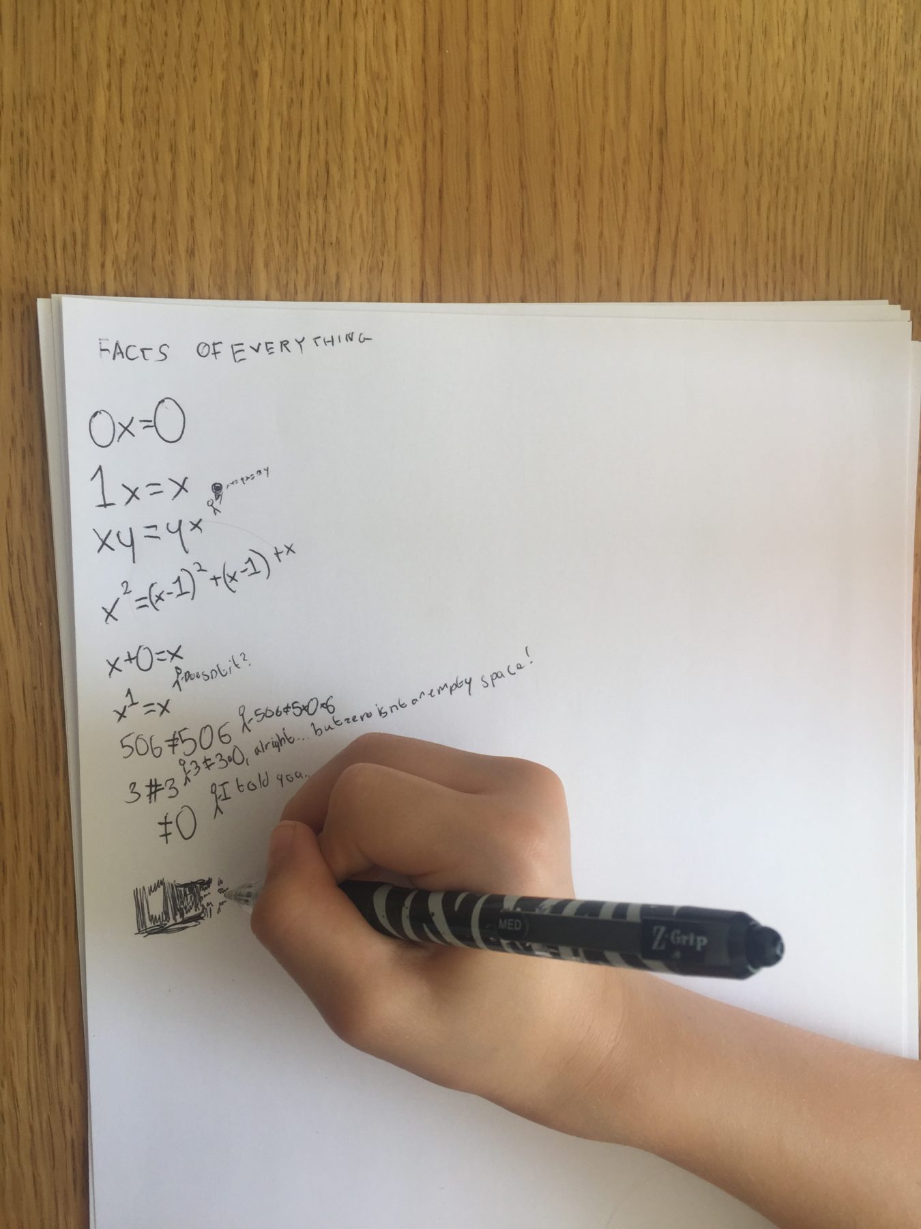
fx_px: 1029
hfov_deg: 48.2
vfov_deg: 61.7
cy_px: 614
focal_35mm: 29
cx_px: 460
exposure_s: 1/199
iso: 32
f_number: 2.2
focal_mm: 4.15
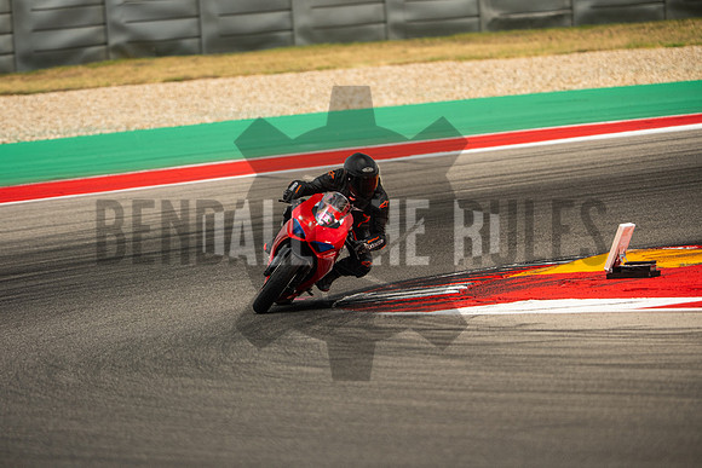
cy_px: 234
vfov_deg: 3.3
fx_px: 8192
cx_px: 351
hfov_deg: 4.9
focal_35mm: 420
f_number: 2.8
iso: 250
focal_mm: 280
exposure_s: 1/2000
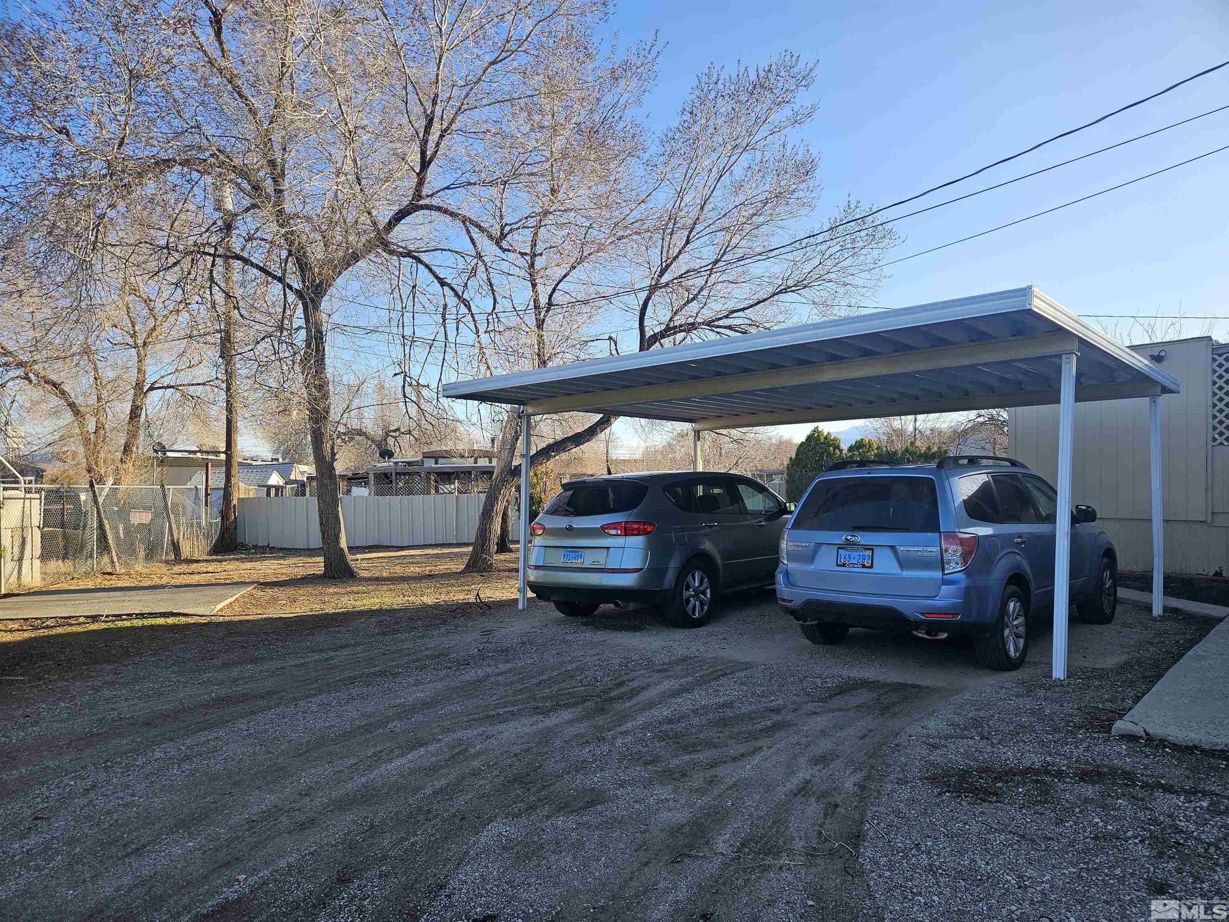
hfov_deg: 73.9
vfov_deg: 58.9
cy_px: 461
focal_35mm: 23
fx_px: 817
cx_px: 614
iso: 25
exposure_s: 1/617
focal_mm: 5.4
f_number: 1.8
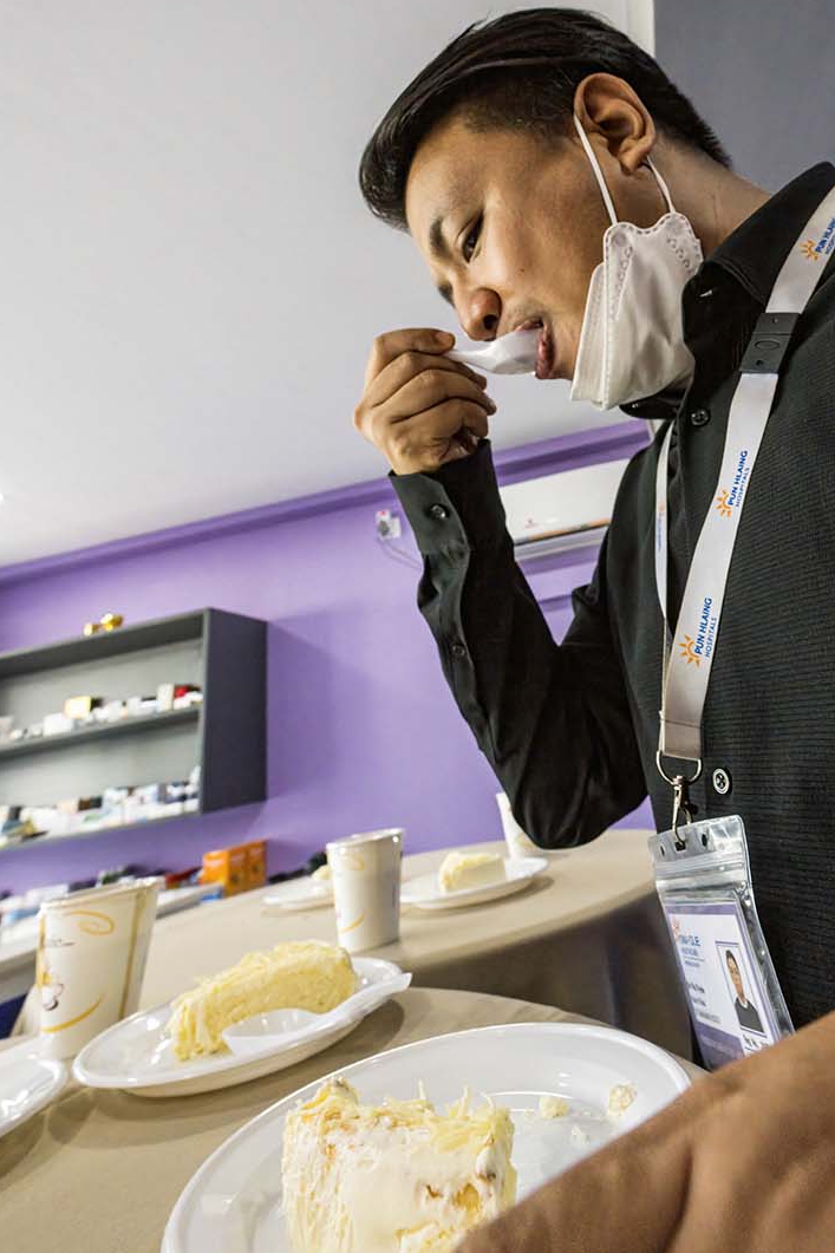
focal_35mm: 19
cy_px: 436
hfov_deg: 63.6
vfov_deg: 84.4
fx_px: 661
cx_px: 524
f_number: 8
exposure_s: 1/200
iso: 8000
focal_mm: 14
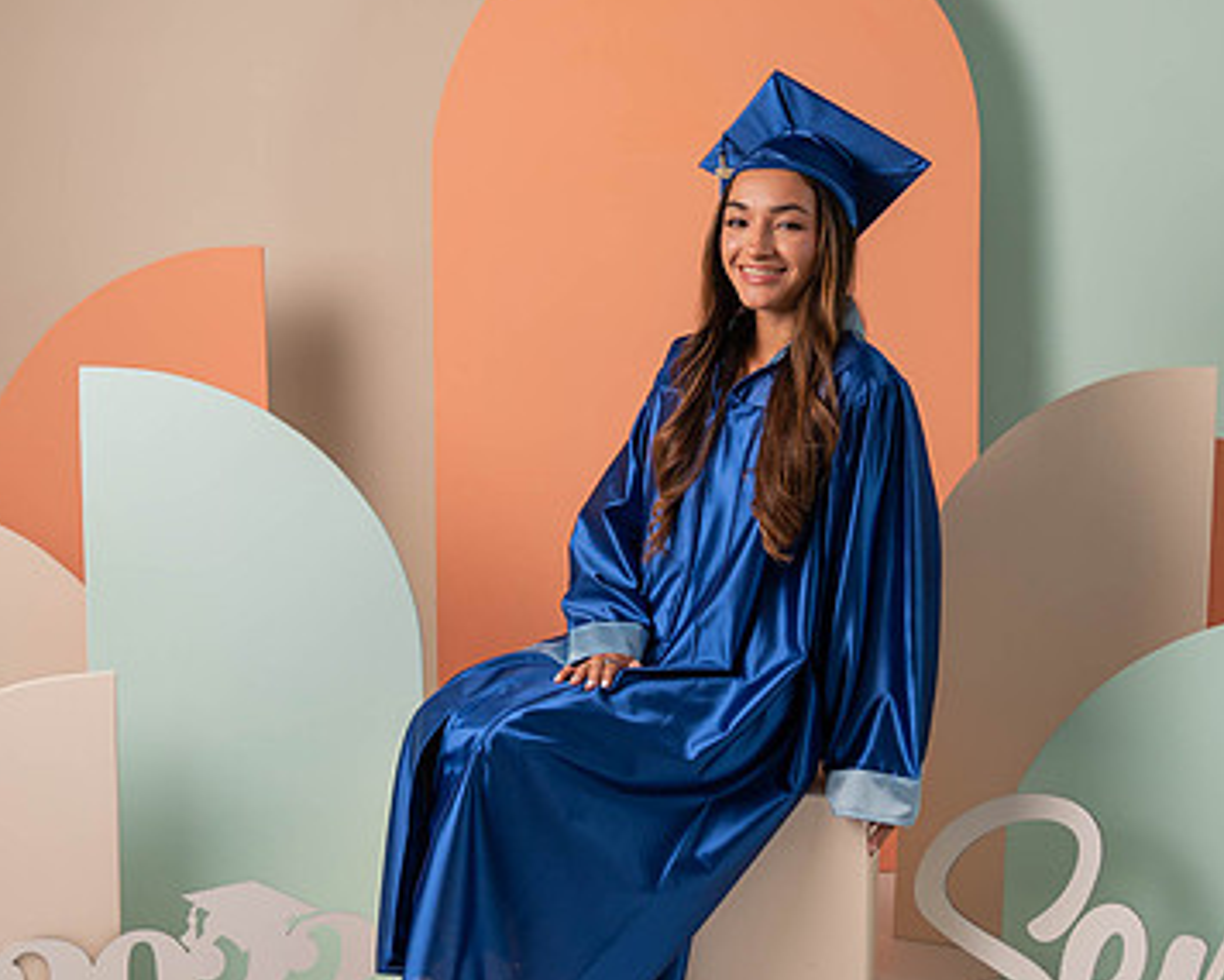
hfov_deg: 35.2
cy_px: 447
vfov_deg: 28.6
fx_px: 1920
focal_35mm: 53
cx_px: 741
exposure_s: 1/100
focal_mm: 29
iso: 200
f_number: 5
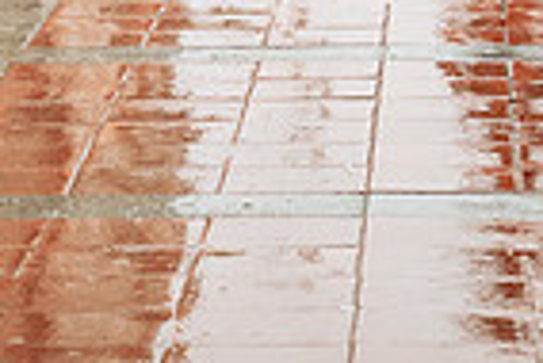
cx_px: 210
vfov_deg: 5.1
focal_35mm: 268
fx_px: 4046
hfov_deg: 7.7
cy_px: -344
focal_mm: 58
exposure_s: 1/1000
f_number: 5.6
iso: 2000
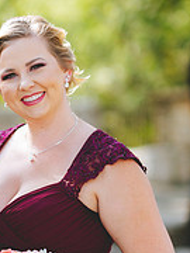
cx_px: -13
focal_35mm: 204
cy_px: 249
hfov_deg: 7.2
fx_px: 1493
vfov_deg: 9.6
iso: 160
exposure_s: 1/400
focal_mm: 85
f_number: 2
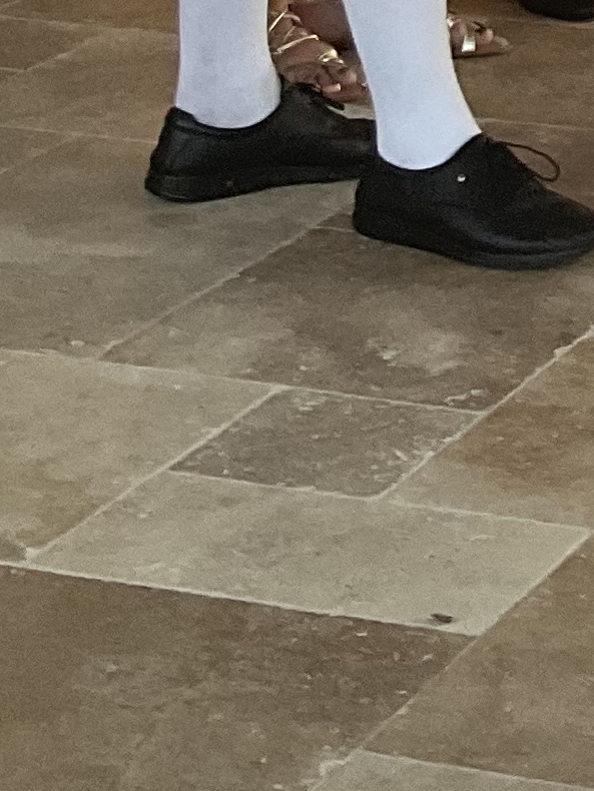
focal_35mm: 148
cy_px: -733
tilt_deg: -2.4
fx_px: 3384
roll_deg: -2.2
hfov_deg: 9.3
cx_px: 1281
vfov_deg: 12.0
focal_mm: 3
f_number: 1.8
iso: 64
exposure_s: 1/69
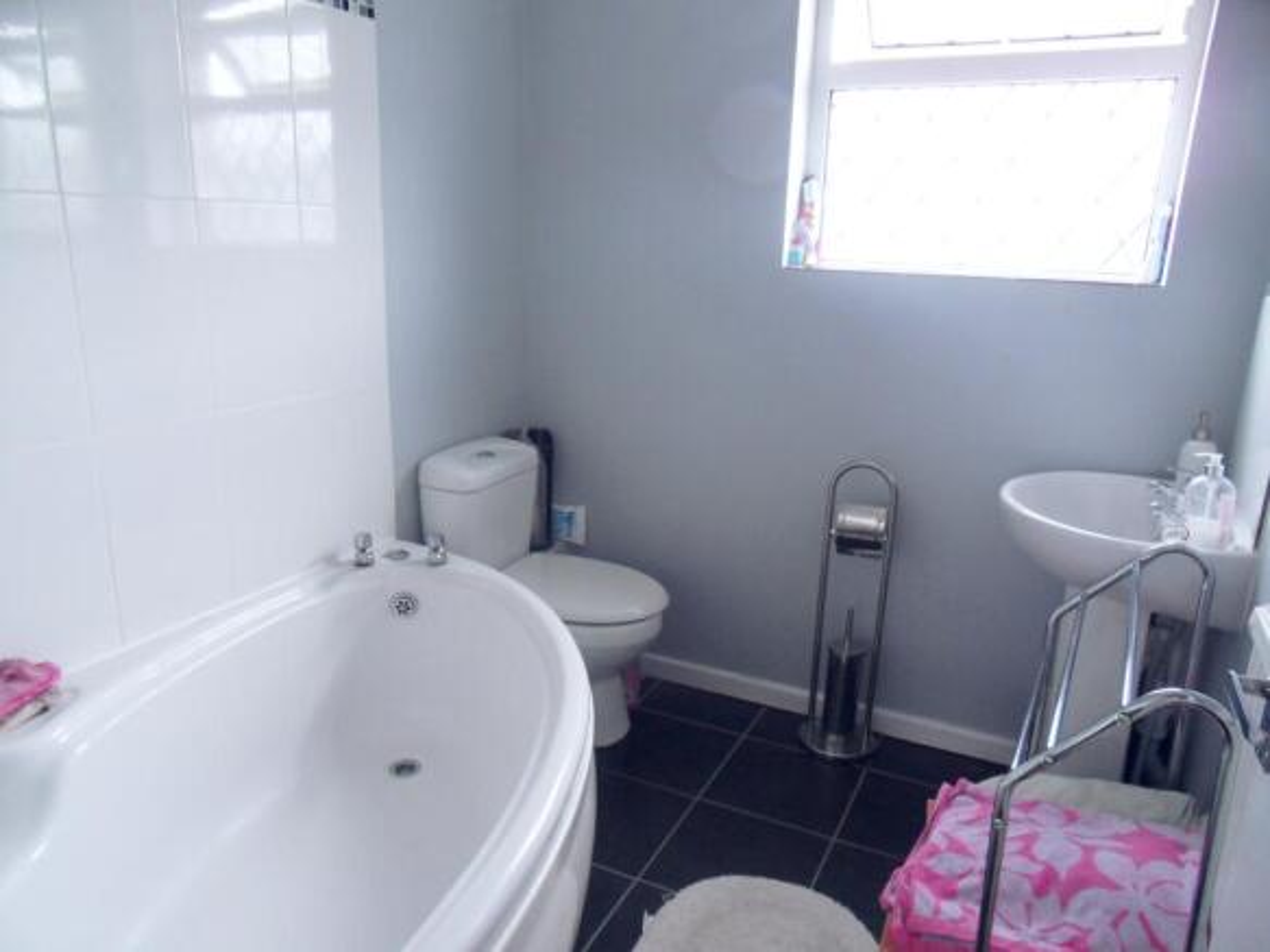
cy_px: 476
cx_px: 635
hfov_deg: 71.6
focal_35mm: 24
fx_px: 880
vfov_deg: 56.8
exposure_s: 1/30
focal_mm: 4.2
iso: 160
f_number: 3.3
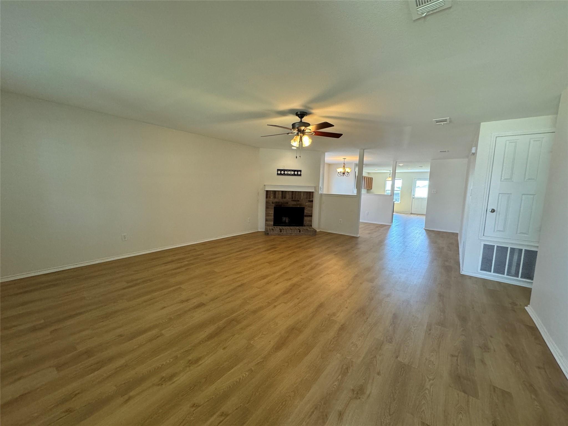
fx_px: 230
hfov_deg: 102.1
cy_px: 213
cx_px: 284
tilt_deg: -6.7
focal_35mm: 14
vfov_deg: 85.7
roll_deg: -1.7
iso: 250
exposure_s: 1/120
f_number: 2.2
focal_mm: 2.22
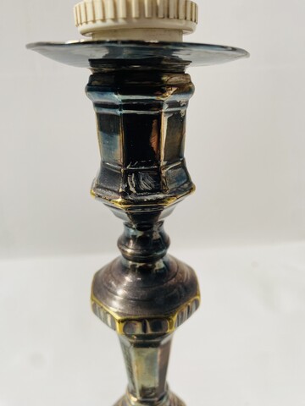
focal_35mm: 25
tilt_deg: -18.4
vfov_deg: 69.4
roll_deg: +3.2
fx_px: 294
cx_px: 152
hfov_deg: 54.9
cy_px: 203
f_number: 1.8
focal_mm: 4.25
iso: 100
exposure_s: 1/122
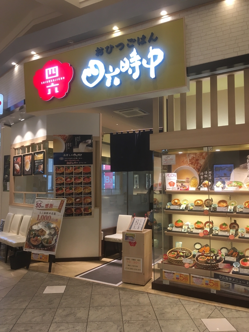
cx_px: 124
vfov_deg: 61.7
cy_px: 166
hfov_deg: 48.2
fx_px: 278
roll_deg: -0.3
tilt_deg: +5.3
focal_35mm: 29
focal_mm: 4.15
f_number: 2.2
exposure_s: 1/30
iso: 32
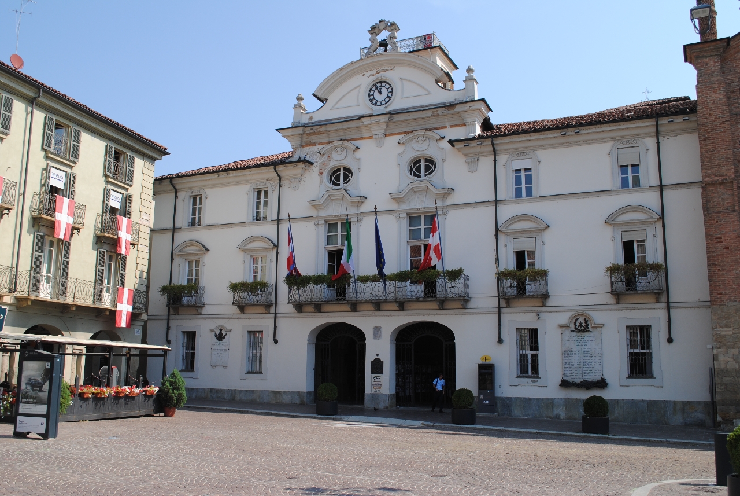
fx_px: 679
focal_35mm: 33
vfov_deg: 40.1
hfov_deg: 57.2
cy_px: 248
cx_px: 370
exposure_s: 1/250
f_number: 8
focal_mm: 22
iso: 100
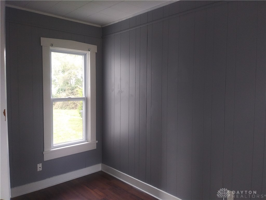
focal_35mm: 27
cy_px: 100
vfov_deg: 51.4
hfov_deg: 65.3
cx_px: 133
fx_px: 207
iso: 100
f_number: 2.2
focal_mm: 3.7
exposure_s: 1/40
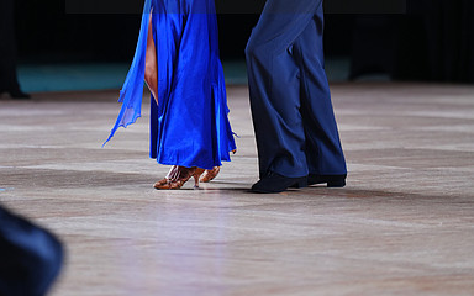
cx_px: 236
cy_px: -27
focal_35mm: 308
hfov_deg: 6.8
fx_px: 3979
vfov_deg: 4.3
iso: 800
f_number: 2.8
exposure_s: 1/500
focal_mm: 200
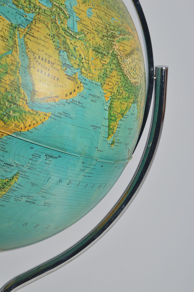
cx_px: 97
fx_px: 911
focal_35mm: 112
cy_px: 146
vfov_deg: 18.2
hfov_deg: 12.2
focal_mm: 75
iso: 100
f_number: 22
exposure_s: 1/125
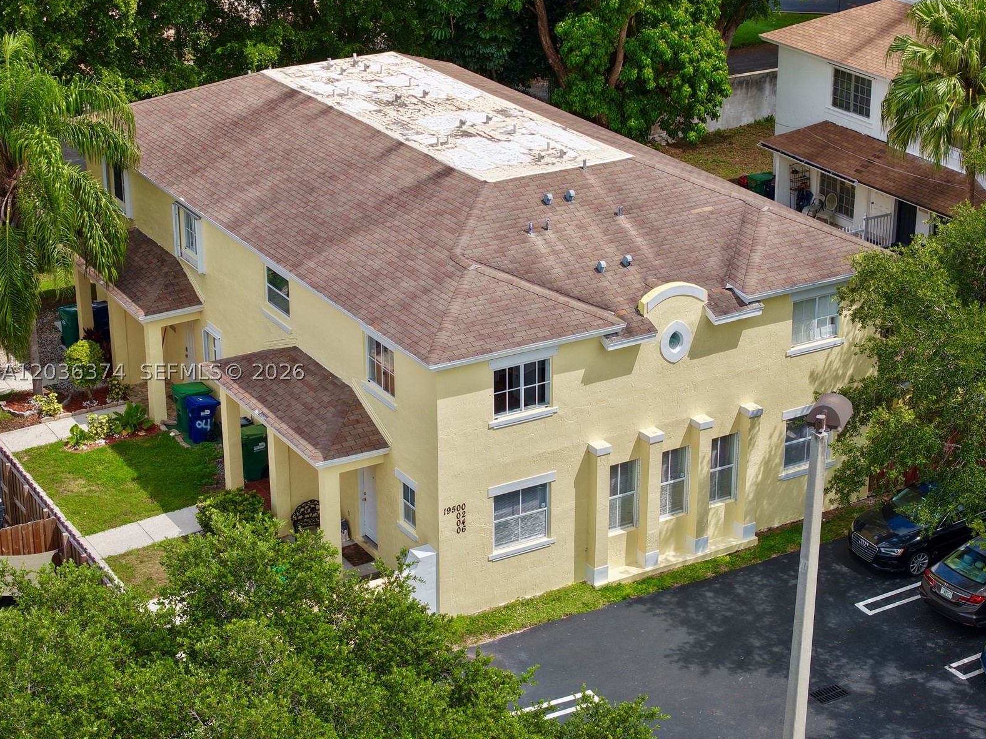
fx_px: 2023
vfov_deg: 20.7
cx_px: 496
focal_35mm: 71
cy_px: 372
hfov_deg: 27.4
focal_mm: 19.35
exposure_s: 1/640
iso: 100
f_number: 2.8
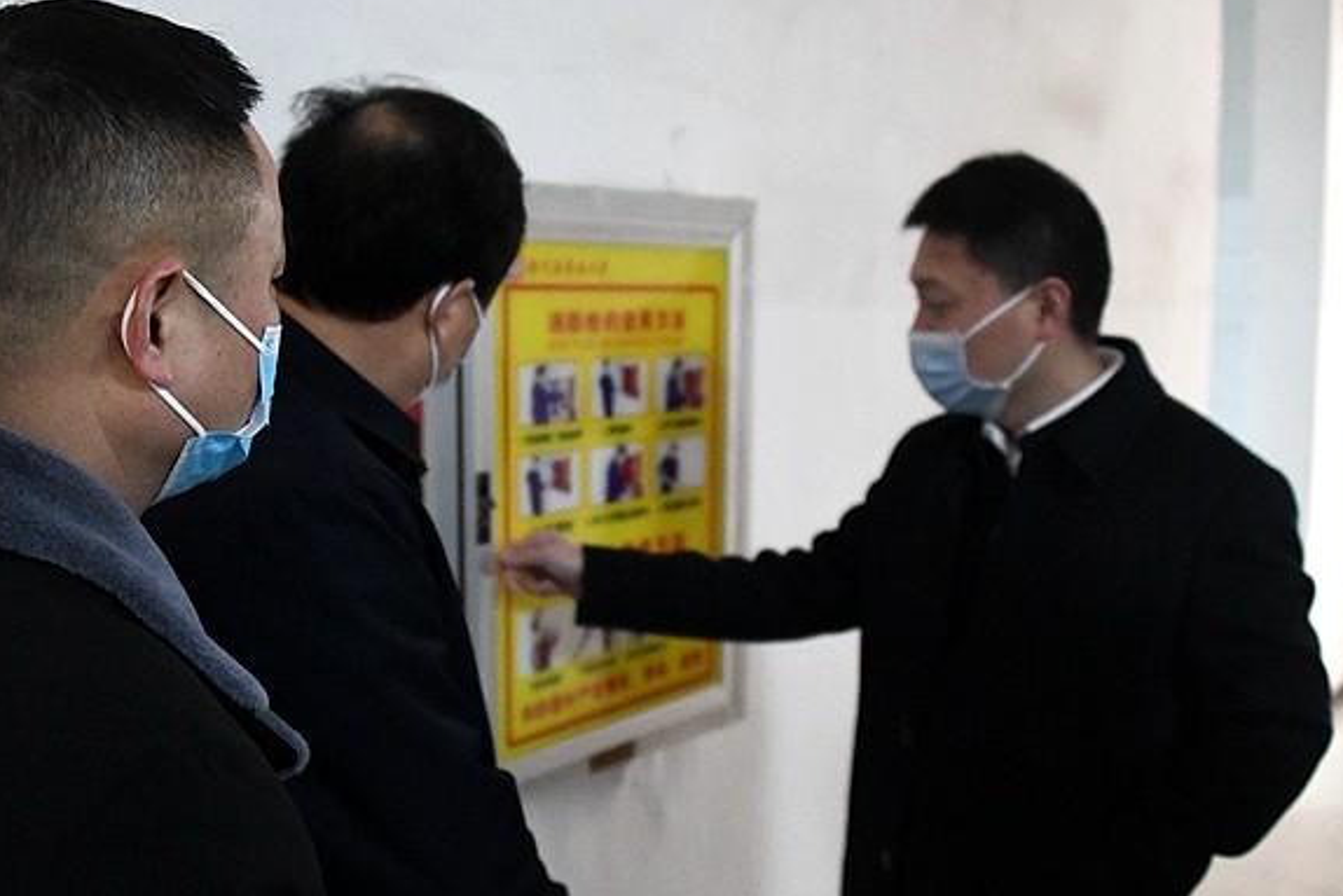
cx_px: 573
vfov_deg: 34.2
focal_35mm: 39
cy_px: 474
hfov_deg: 49.4
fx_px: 1455
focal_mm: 28
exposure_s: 1/500
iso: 12800
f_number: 3.5
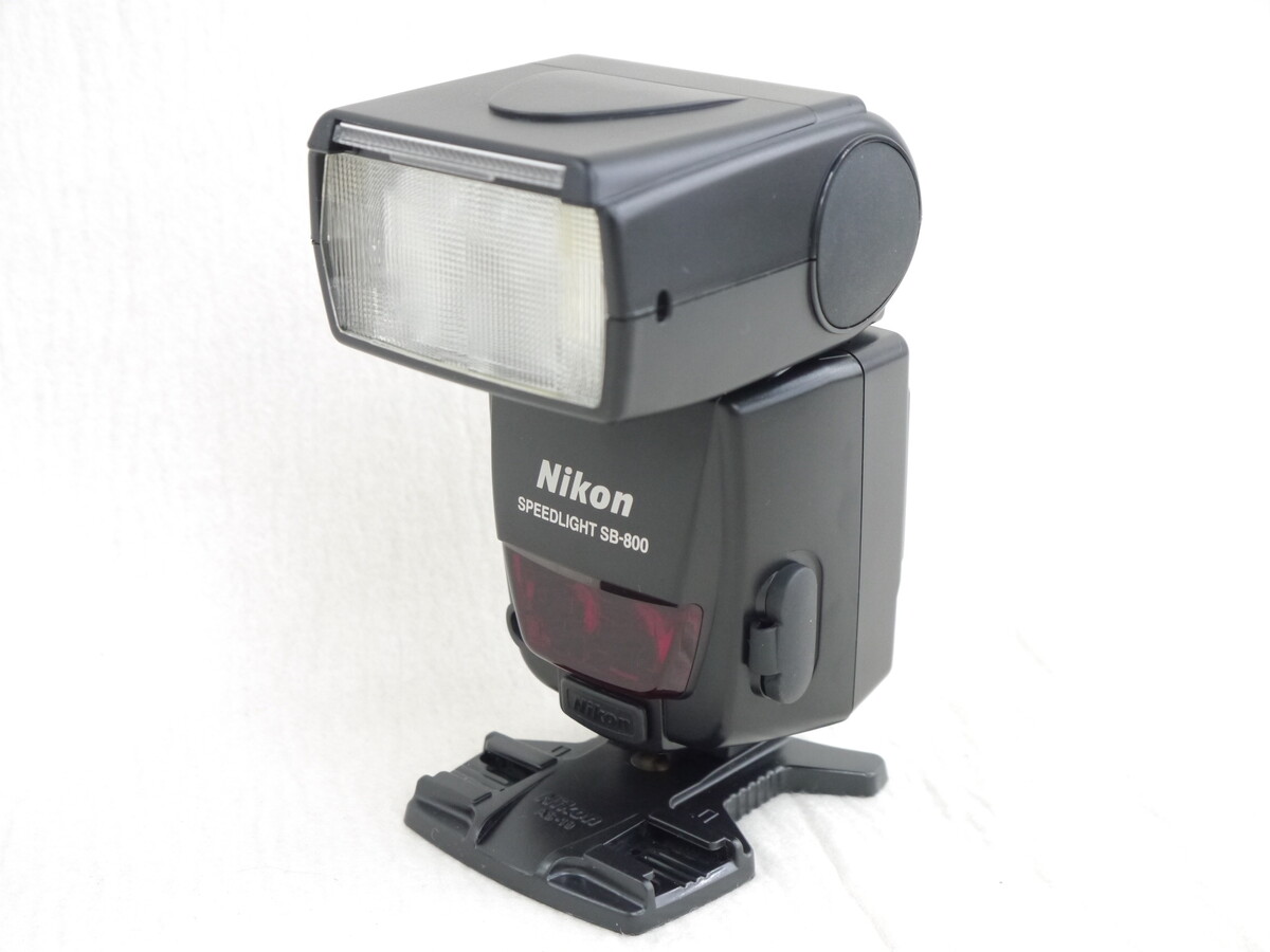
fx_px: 1908
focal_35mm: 52
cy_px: 476
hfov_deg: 36.8
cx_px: 635
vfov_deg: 28.0
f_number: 6.3
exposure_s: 1/60
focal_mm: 26
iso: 1600
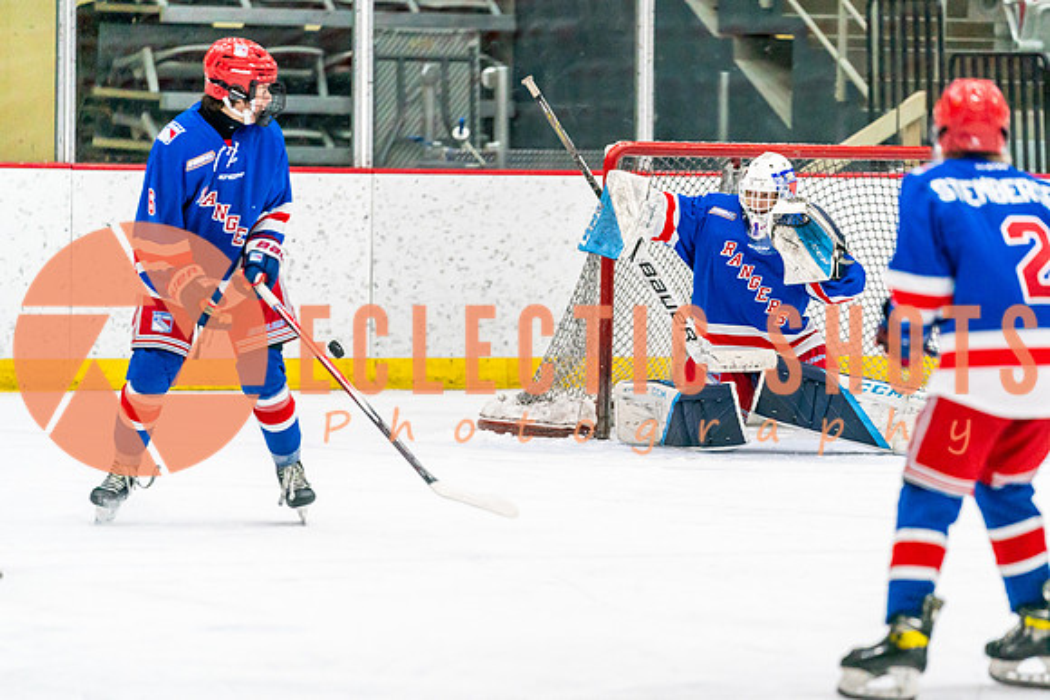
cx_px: 618
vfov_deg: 5.8
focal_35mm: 235
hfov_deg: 8.7
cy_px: 412
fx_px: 6868
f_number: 2.8
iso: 3200
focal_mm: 200
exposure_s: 1/1250
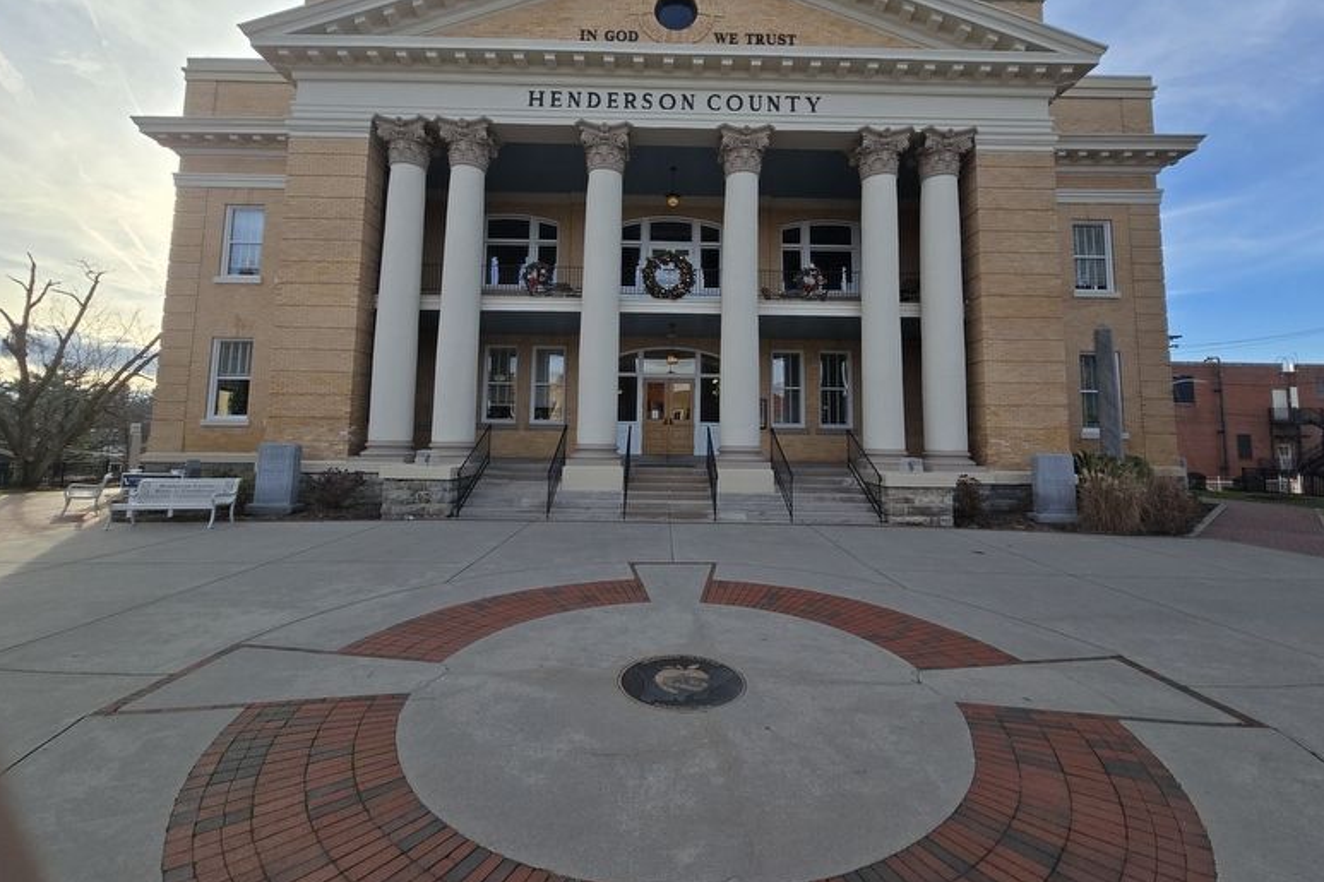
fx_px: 515
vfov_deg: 80.8
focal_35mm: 14
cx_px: 666
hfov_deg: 104.3
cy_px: 387
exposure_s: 1/1770
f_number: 2.2
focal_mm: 2.2
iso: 50
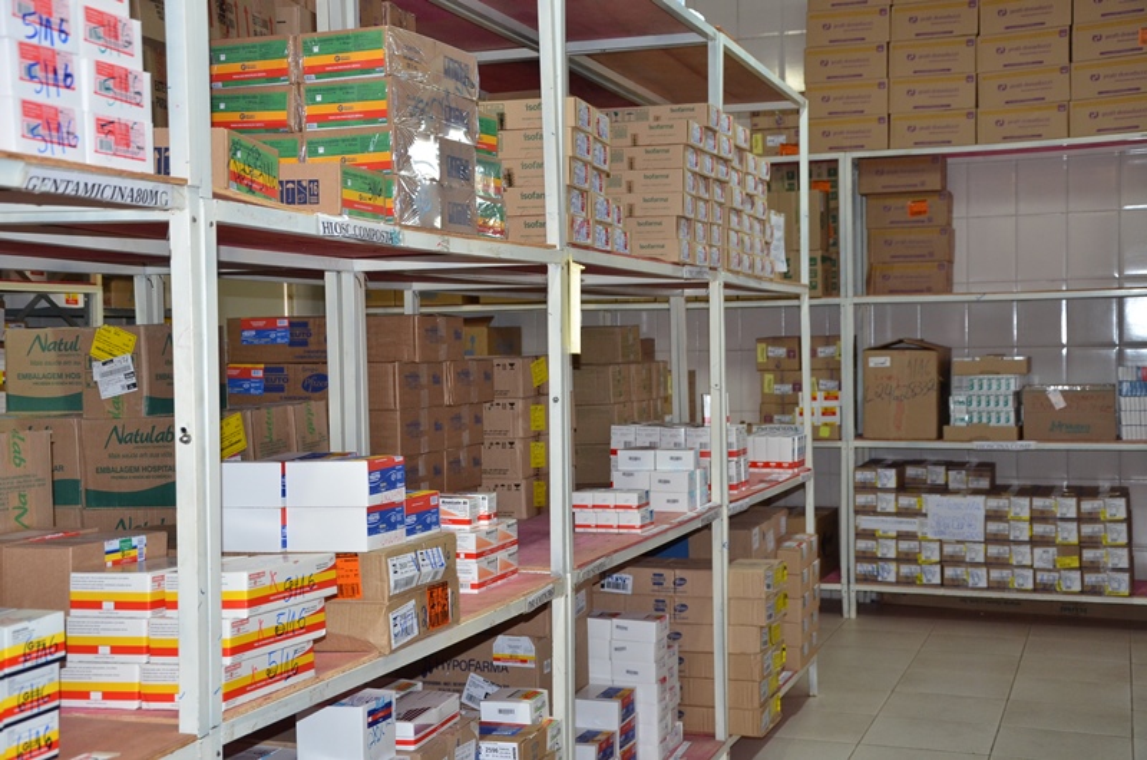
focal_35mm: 51
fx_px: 1622
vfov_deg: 26.4
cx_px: 574
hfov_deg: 39.0
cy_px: 380
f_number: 5
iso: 1000
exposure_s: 1/60
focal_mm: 34
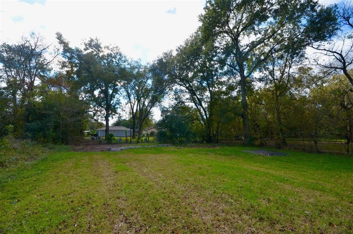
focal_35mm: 15
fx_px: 147
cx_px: 176
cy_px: 117
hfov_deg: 100.5
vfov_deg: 77.1
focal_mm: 10
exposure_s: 1/640
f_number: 13
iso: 1250
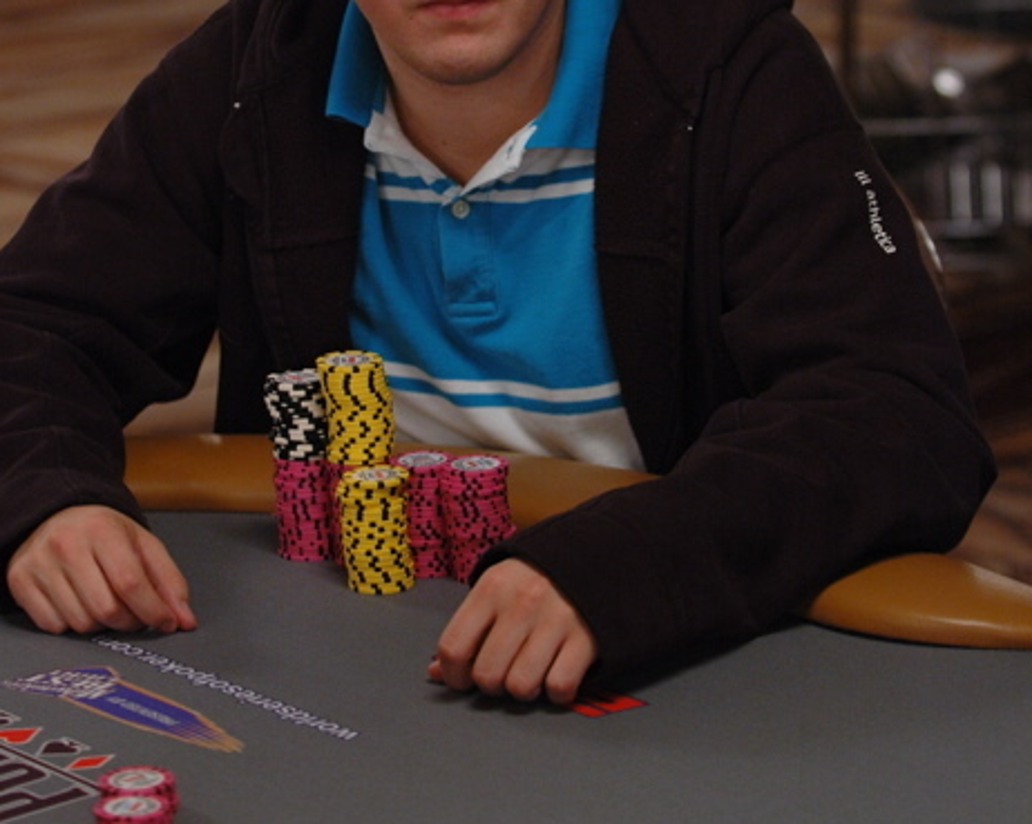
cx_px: 516
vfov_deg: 10.4
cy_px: 307
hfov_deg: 12.9
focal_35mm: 149
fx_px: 4548
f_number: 2.8
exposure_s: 1/80
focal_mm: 70
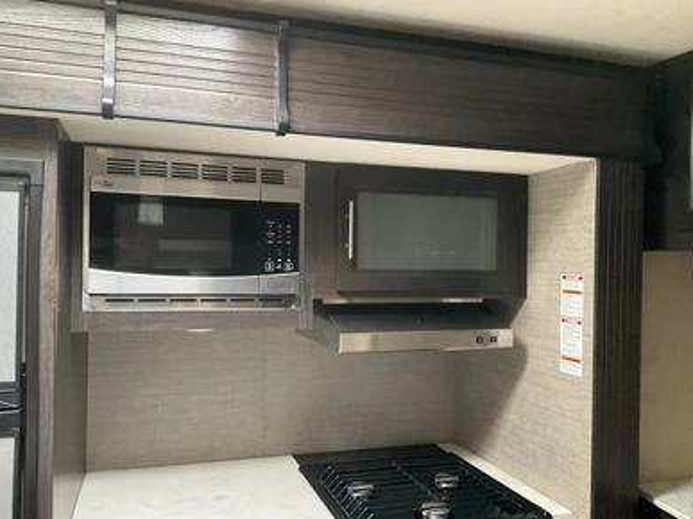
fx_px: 600
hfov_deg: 60.0
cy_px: 267
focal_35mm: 30
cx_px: 340
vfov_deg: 46.8
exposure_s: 1/60
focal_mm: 3
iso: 200
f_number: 1.8
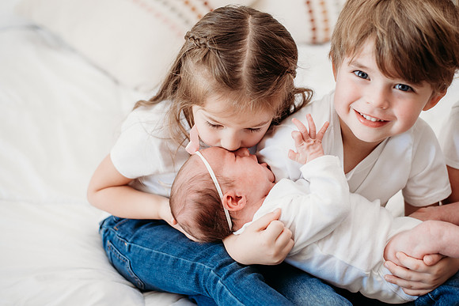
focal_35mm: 50
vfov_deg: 27.0
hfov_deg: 39.6
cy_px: 153
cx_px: 230
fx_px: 638
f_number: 2.5
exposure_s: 1/200
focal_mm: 50
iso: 500
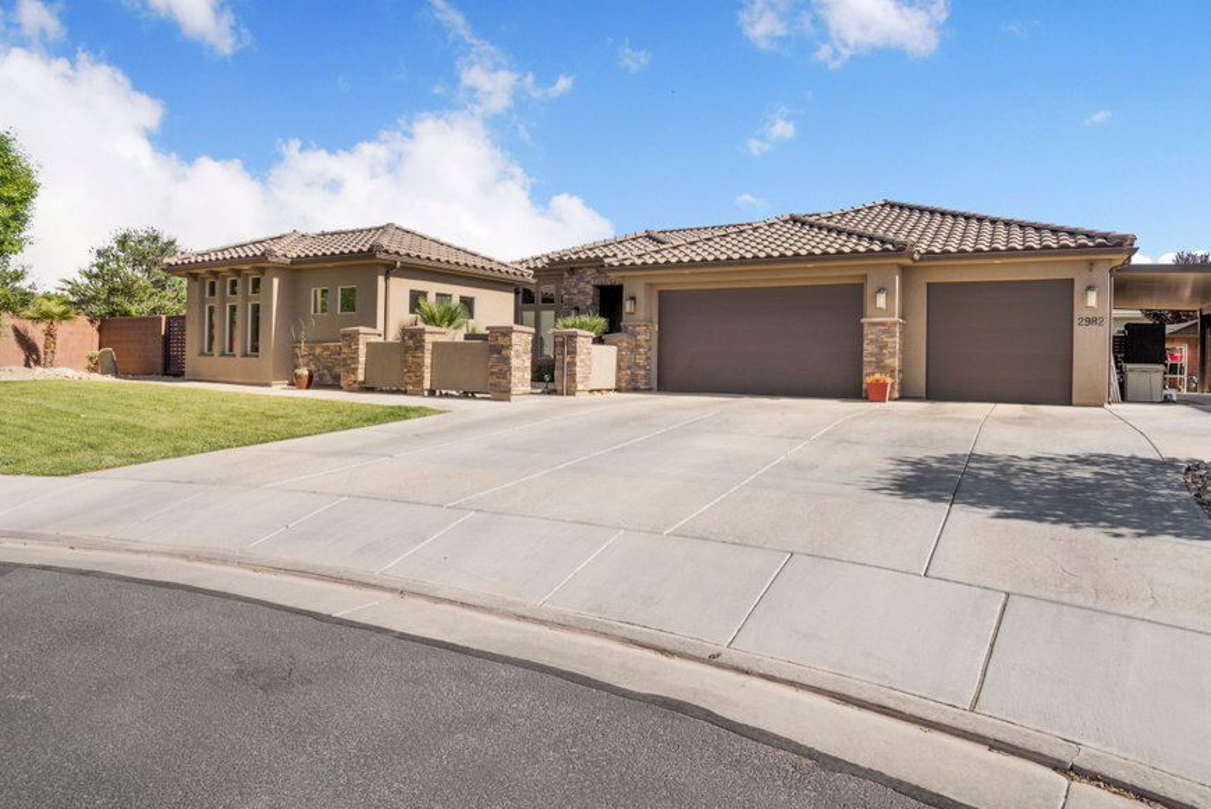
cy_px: 364
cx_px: 675
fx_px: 673
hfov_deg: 83.6
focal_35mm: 20
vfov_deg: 61.9
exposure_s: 1/400
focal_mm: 17
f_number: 9
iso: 250
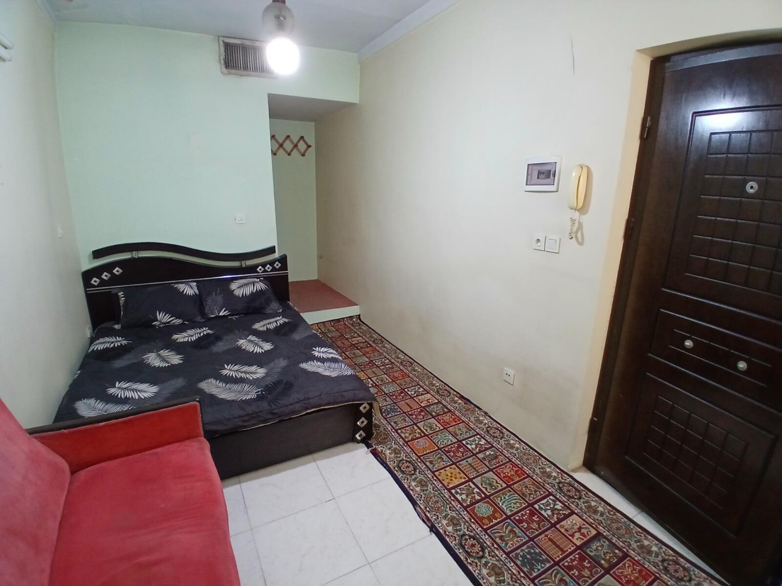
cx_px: 391
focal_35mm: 17
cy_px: 293
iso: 200
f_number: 2.2
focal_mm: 1.4
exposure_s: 1/33.3
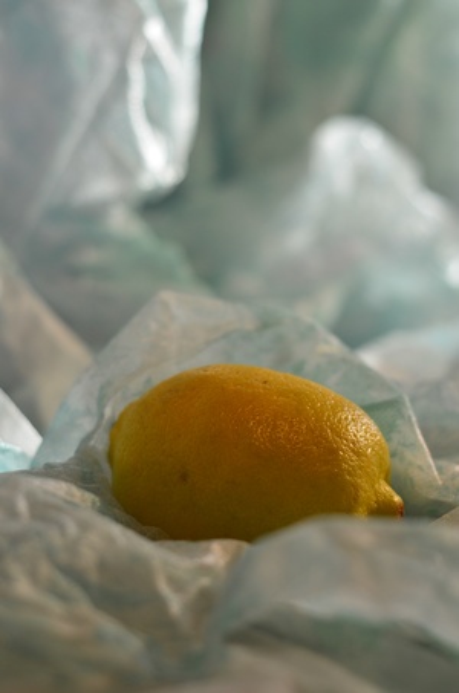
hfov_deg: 18.1
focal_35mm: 75
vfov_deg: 27.0
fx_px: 1441
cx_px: 230
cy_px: 346
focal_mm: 50
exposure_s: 1/320
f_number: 2.5
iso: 400
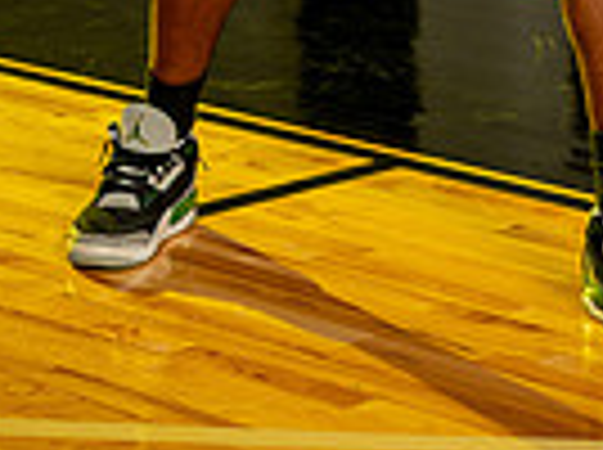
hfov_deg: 10.9
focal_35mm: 181
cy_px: -513
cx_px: 400
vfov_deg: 7.8
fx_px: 3147
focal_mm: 56
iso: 100
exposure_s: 1/200
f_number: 6.3
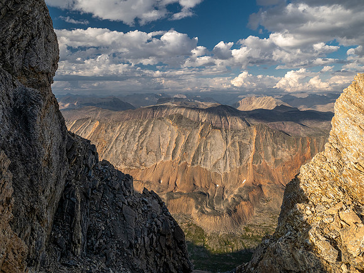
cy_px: 136
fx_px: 252
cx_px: 182
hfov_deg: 71.6
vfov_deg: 56.8
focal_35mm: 24
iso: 200
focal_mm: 12
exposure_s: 1/125
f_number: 8
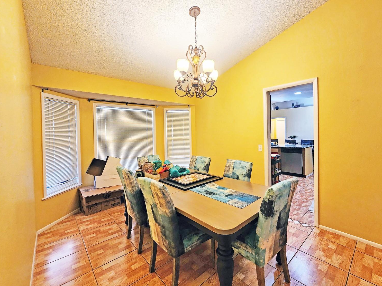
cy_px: 133
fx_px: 154
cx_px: 203
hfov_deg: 101.9
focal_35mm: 14
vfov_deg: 85.5
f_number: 2.2
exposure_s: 1/60
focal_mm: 2.2
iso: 200
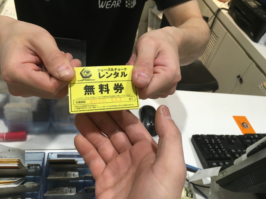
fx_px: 223
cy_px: 100
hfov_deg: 61.7
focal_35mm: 29
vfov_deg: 48.2
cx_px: 133
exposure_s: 1/30
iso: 40
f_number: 2.2
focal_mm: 4.15
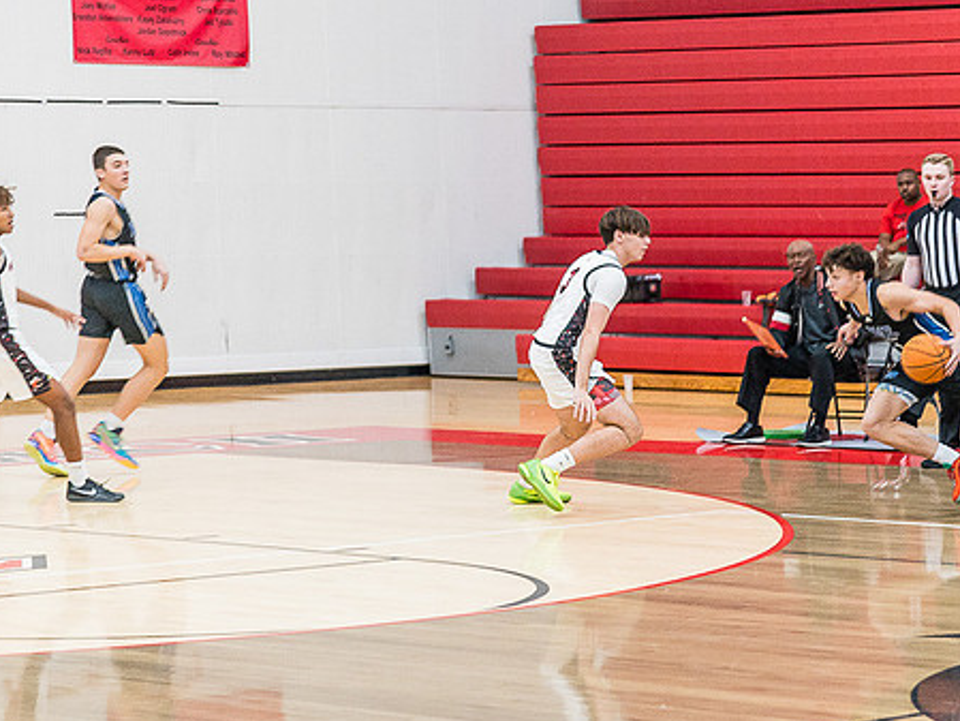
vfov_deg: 10.0
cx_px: 539
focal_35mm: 149
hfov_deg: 13.2
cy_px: 325
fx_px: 4133
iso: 5000
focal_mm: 120
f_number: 4
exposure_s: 1/320
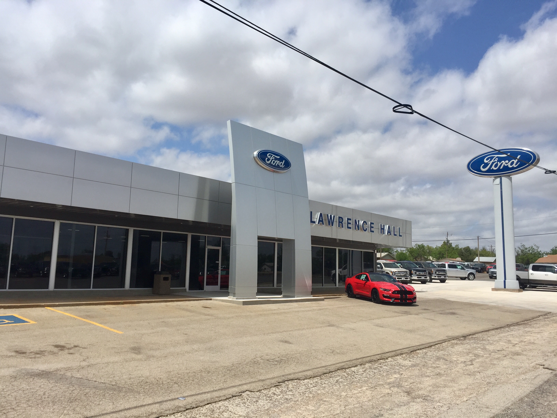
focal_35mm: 29
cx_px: 278
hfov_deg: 61.7
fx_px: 467
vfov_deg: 48.2
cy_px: 209
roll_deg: -1.4
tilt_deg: +8.3
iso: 32
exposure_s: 1/3968
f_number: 2.2
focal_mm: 4.15
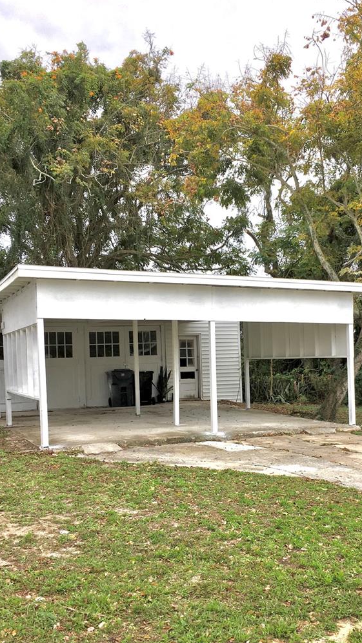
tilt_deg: -0.5
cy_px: 374
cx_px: 233
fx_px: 649
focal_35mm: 38
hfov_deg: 31.0
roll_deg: +3.3
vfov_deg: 52.5
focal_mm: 4.15
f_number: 2.2
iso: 25
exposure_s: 1/490
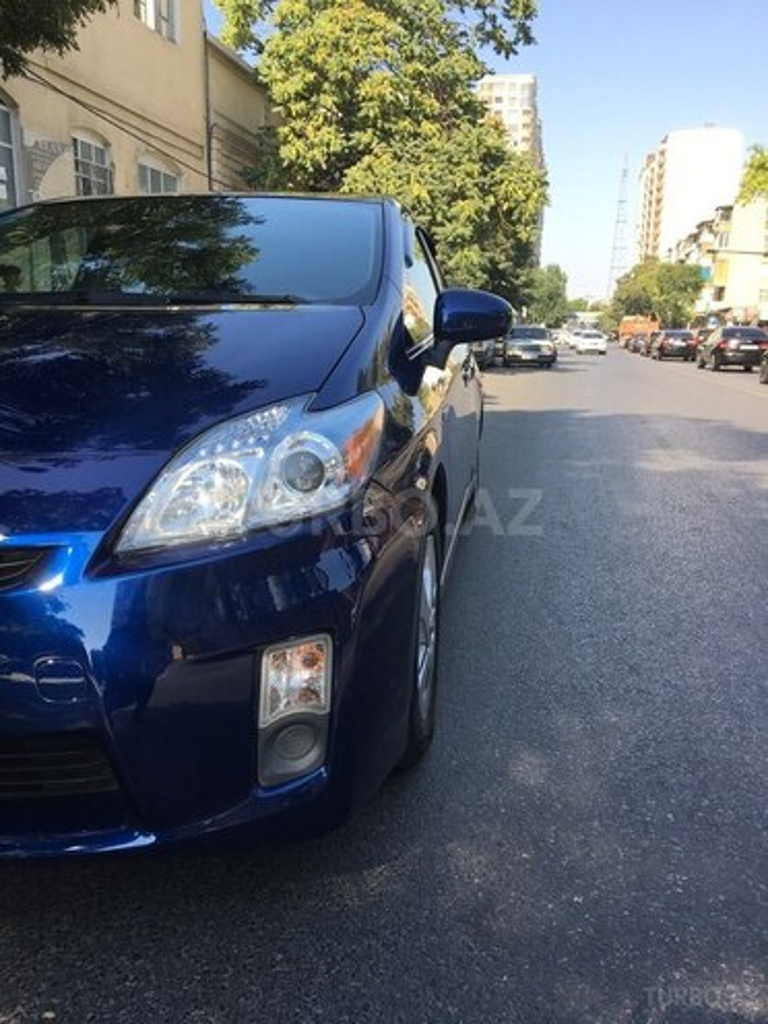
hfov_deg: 48.2
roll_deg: -1.3
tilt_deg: -11.1
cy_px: 512
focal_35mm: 29
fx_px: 858
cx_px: 384
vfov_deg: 61.7
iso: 25
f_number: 2.2
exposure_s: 1/553
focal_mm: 4.15
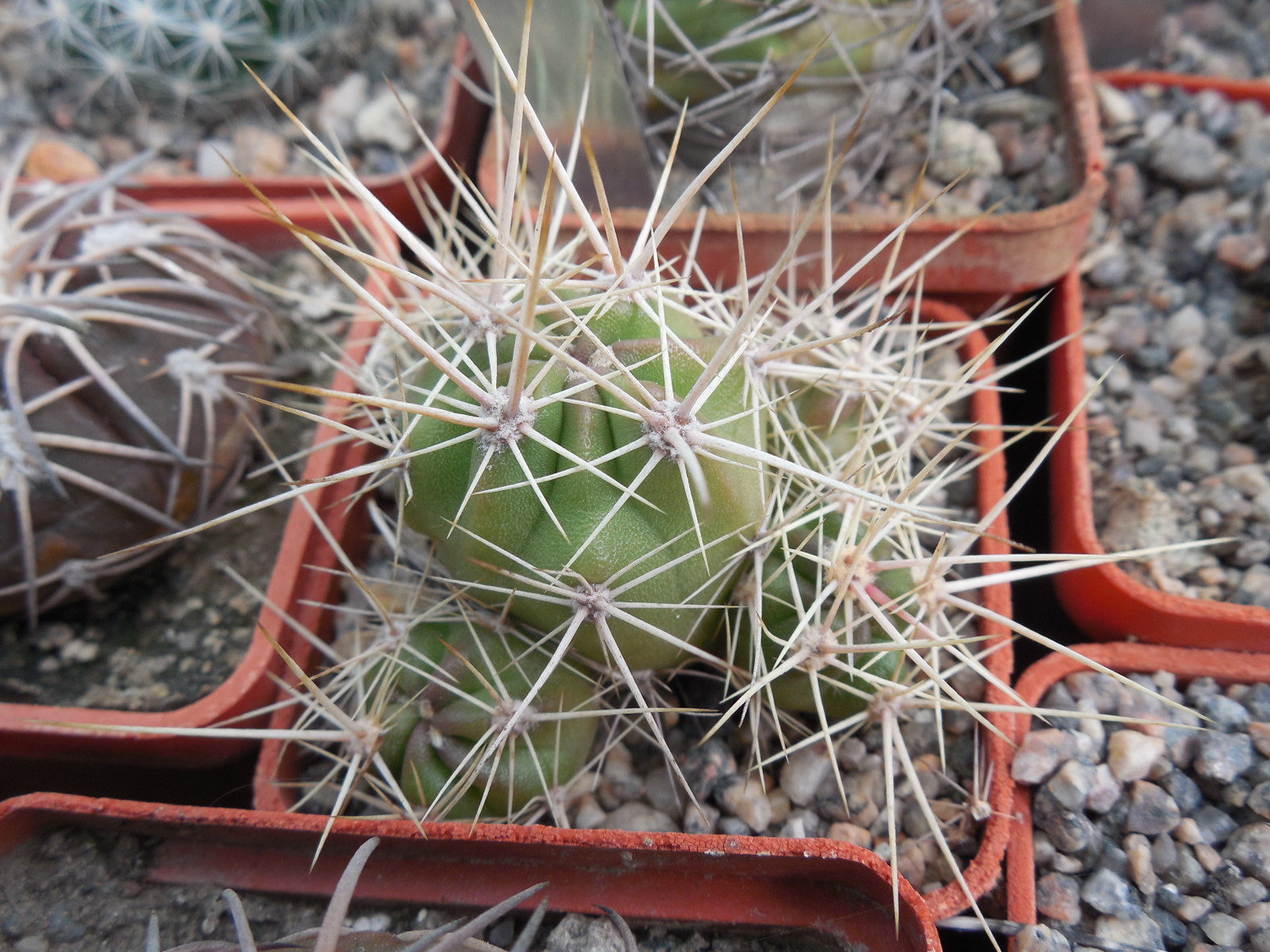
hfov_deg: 58.4
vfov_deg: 45.4
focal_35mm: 31
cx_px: 635
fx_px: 1137
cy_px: 476
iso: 125
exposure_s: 1/80
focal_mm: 5.6
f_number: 3.6
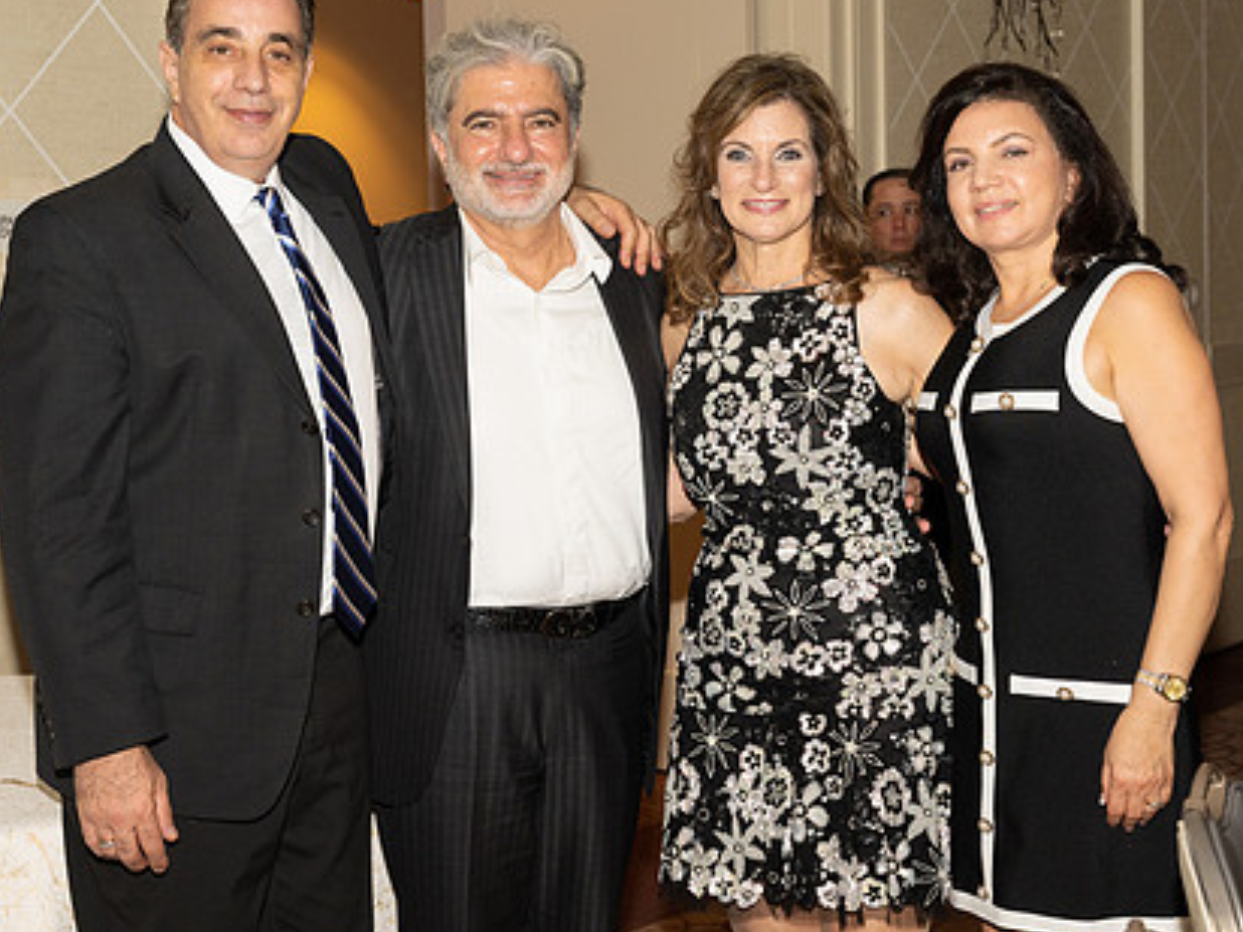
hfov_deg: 29.8
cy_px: 397
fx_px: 2334
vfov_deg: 22.6
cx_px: 691
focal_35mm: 65
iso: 800
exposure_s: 1/100
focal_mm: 48
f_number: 5.6
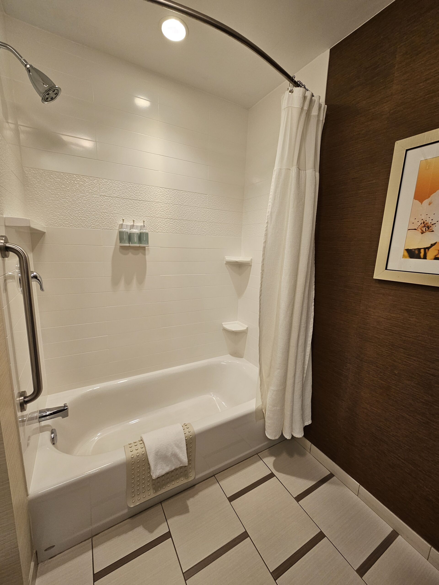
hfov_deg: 89.9
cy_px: 292
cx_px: 220
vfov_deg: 106.2
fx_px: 220
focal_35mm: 13
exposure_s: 1/60
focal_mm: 2.2
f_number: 2.2
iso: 125
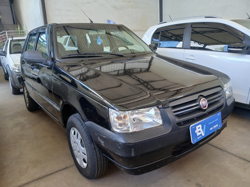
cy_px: 94
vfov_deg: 53.1
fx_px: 188
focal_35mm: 26
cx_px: 125
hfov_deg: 67.3
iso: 80
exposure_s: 1/60
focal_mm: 3.98
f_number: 1.8
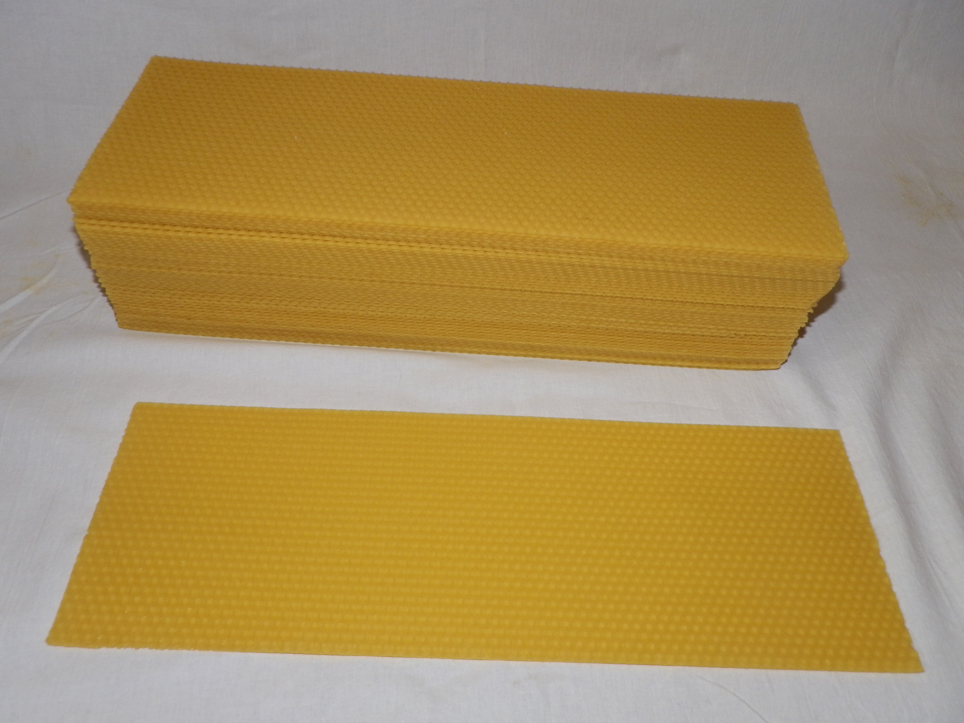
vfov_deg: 49.7
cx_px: 482
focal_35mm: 28
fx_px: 780
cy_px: 362
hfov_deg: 63.4
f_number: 3.3
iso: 100
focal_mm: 5
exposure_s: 1/30
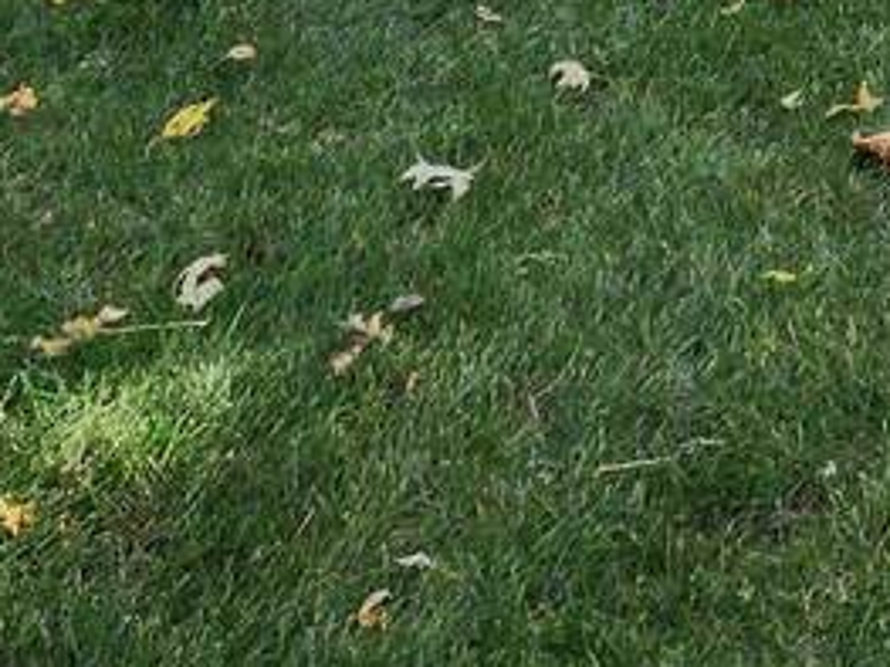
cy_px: -786
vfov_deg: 11.5
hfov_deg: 16.5
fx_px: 2878
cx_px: 1178
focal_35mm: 112
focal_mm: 6.4
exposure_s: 1/269
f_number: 1.8
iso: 12
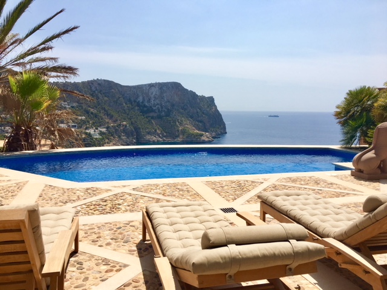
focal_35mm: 29
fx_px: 324
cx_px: 194
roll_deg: -0.2
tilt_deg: -7.6
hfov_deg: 61.7
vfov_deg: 48.2
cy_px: 145
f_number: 2.2
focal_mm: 4.15
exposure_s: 1/3205
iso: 25
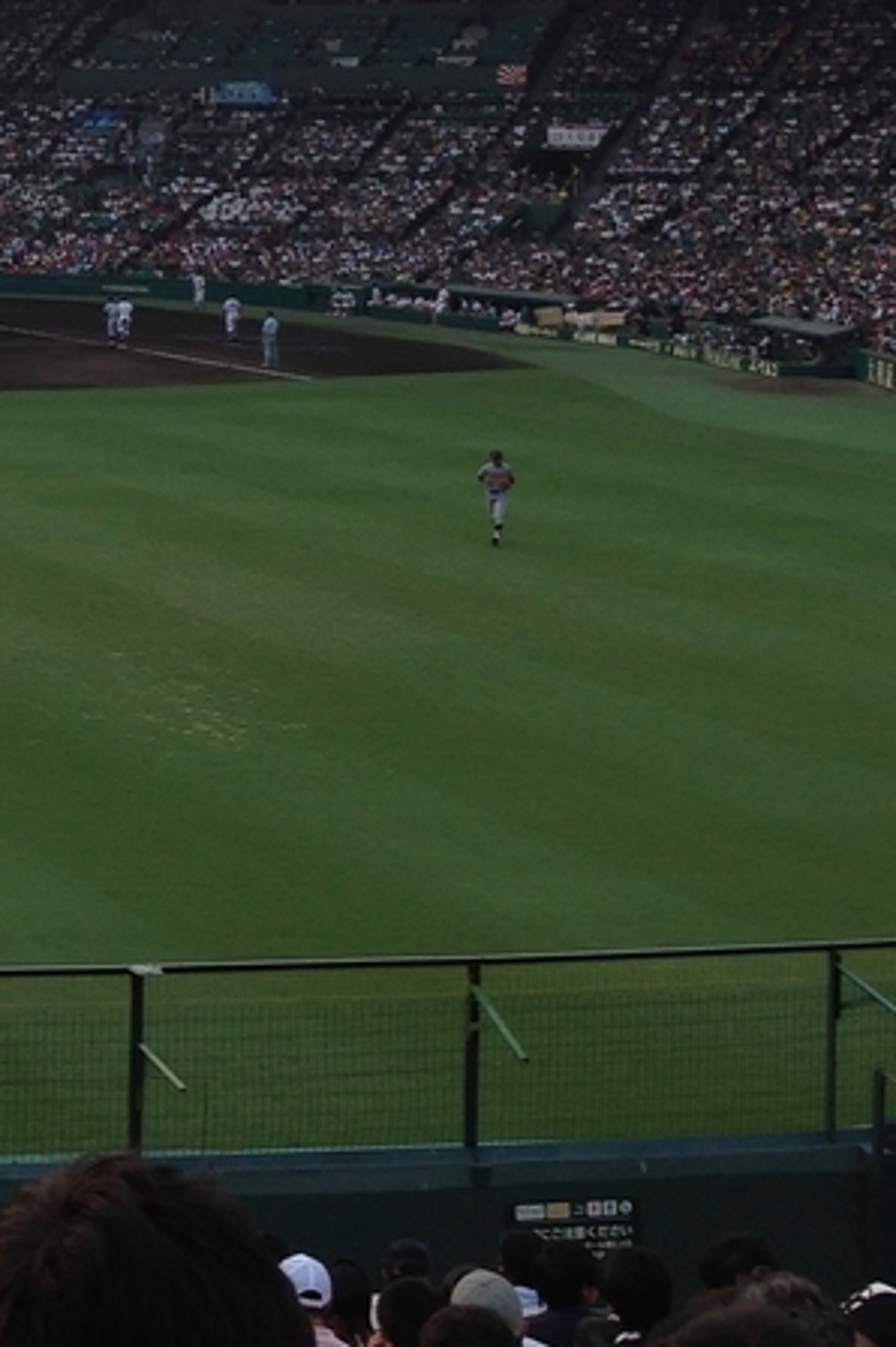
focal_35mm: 92
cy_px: 274
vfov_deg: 21.9
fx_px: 3440
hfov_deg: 14.2
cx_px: -271
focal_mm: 4.13
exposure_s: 1/417
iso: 50
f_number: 2.4
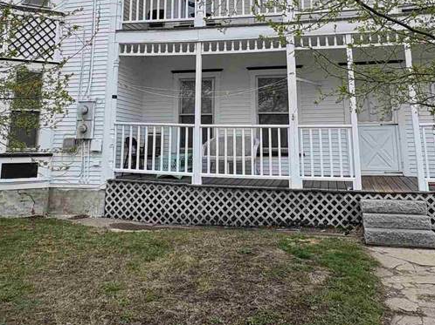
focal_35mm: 36
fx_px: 452
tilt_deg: +14.4
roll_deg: -0.6
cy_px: 44
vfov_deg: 37.5
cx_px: 217
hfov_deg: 51.4
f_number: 2.2
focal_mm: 2.22
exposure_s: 1/831
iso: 64
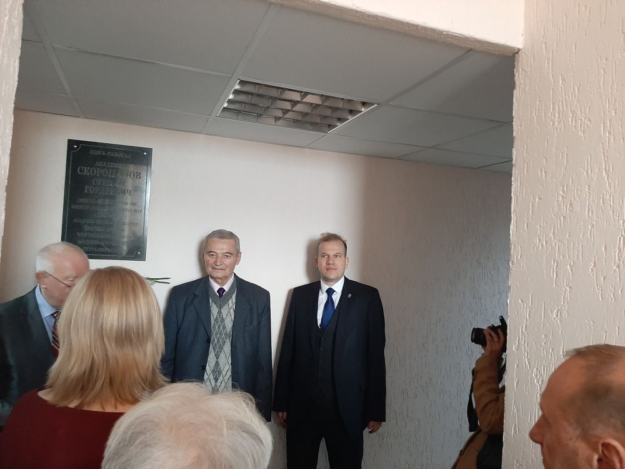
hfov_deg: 67.3
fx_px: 469
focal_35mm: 26
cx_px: 312
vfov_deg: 53.1
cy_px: 234
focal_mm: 3.93
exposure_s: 1/25
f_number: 1.7
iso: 320
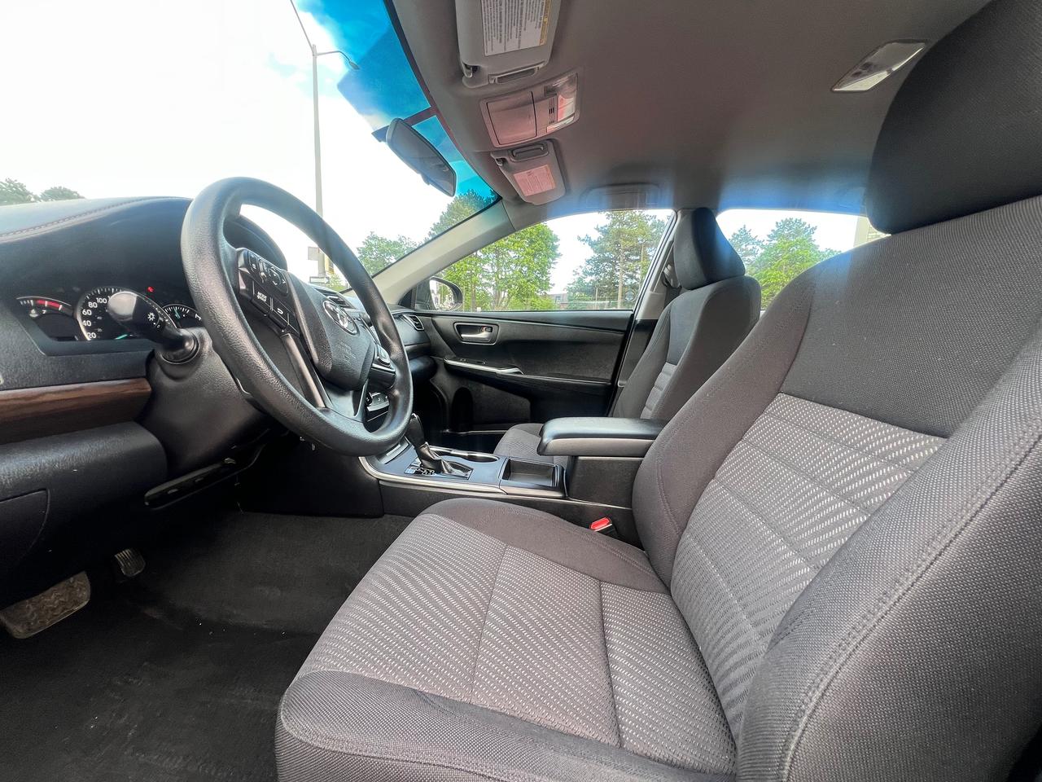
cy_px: 391
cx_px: 521
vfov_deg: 89.9
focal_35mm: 13
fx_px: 391
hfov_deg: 106.2
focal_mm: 1.57
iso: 64
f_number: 1.8
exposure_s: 1/99
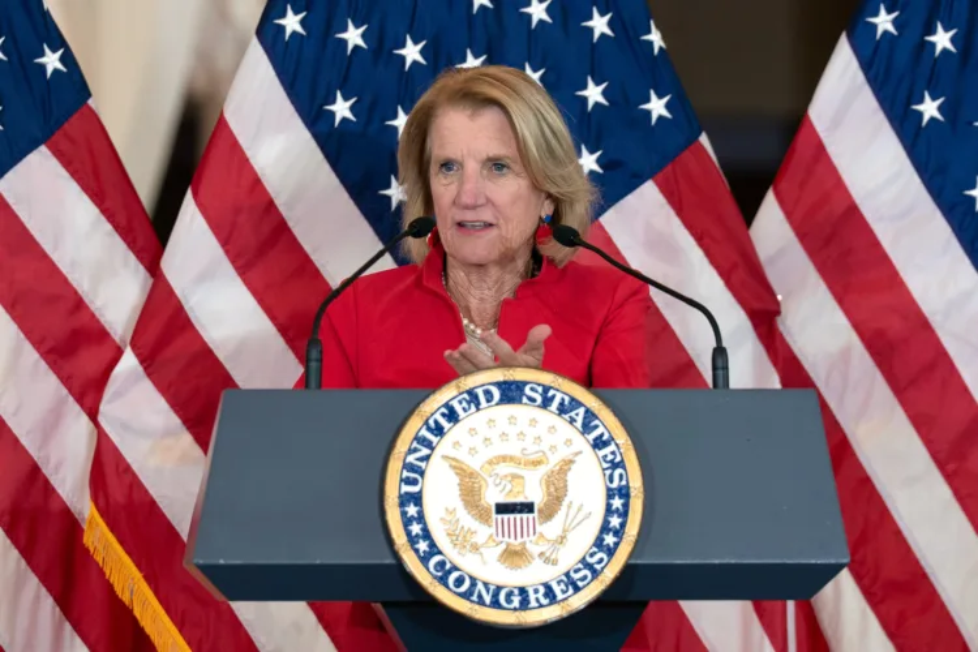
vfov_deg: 6.9
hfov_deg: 10.3
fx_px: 5433
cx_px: 489
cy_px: 326
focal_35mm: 200
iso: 800
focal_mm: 200
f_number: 3.5
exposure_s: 1/320
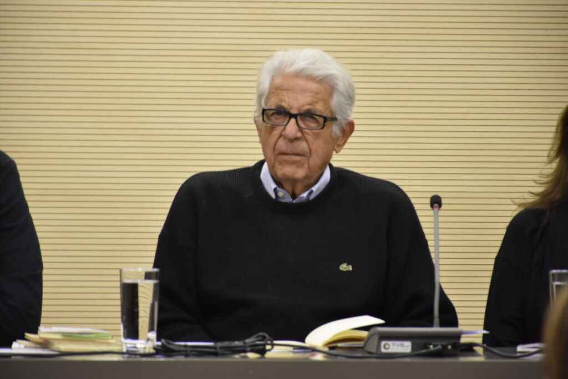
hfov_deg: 9.8
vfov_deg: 6.6
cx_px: 284
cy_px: 190
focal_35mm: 210
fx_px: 3315
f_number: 5.6
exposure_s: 1/25
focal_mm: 140
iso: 1600
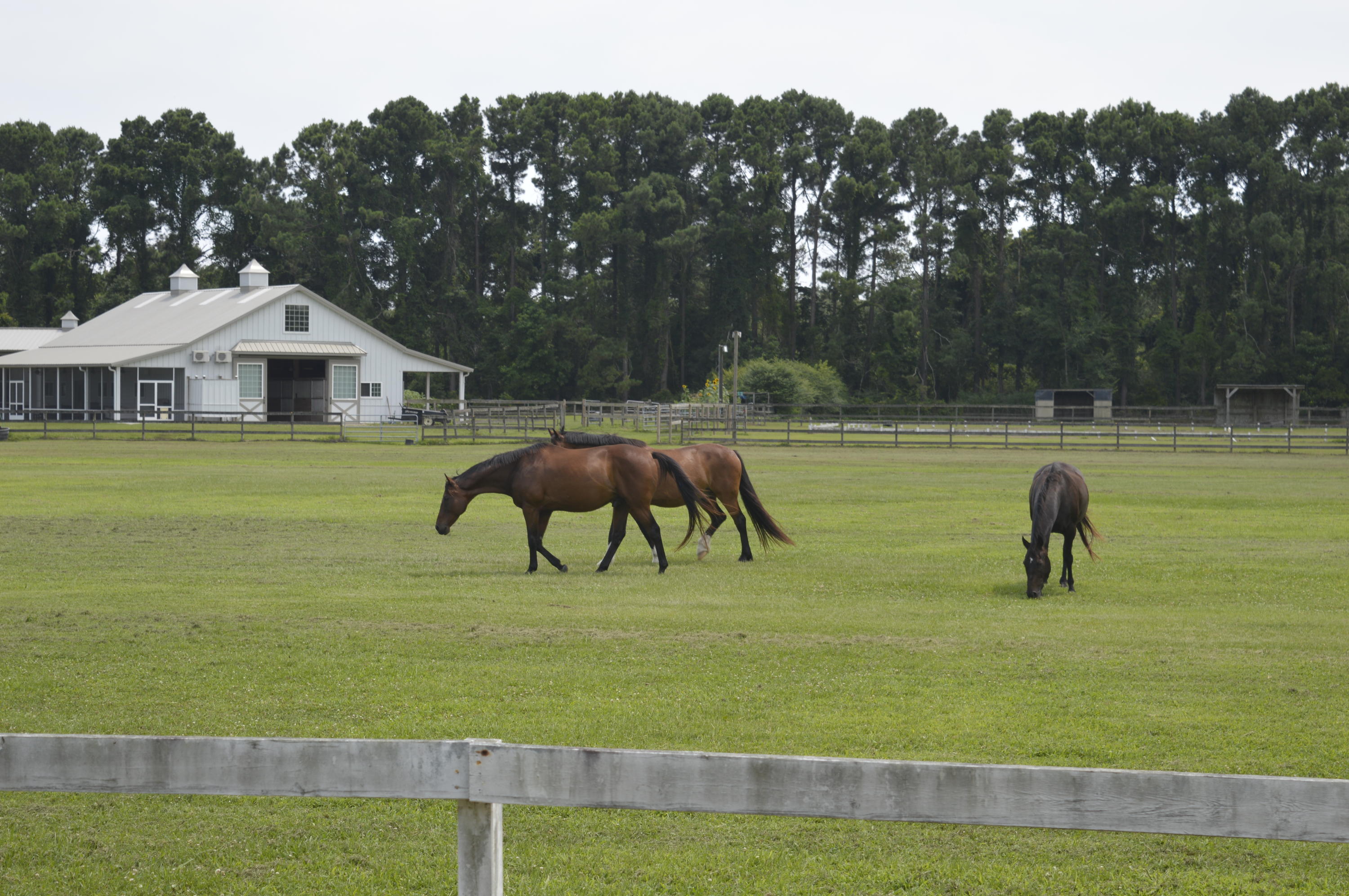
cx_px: 674
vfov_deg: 16.5
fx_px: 3088
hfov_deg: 24.6
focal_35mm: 82
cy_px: 448
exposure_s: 1/200
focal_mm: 55
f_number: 7.1
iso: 100
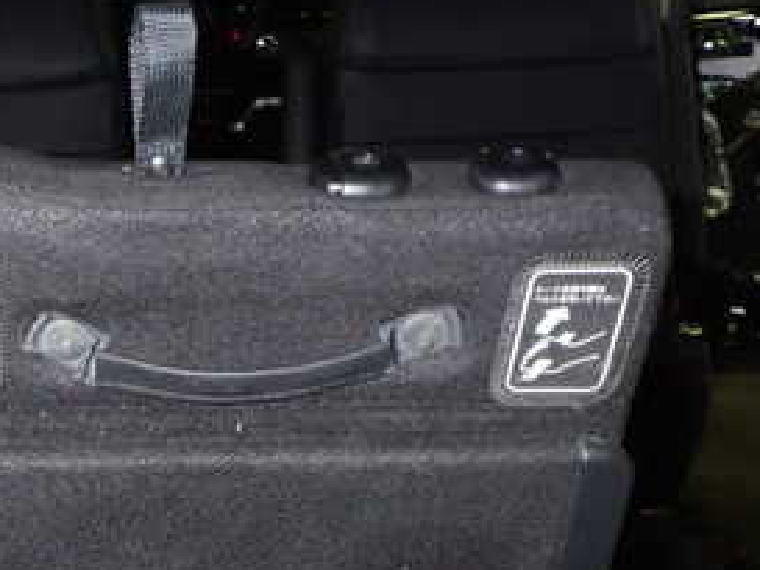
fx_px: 1450
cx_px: 22
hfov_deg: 27.9
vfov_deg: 21.3
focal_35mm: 66
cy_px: 612
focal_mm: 5.4
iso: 800
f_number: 6.3
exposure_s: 1/30
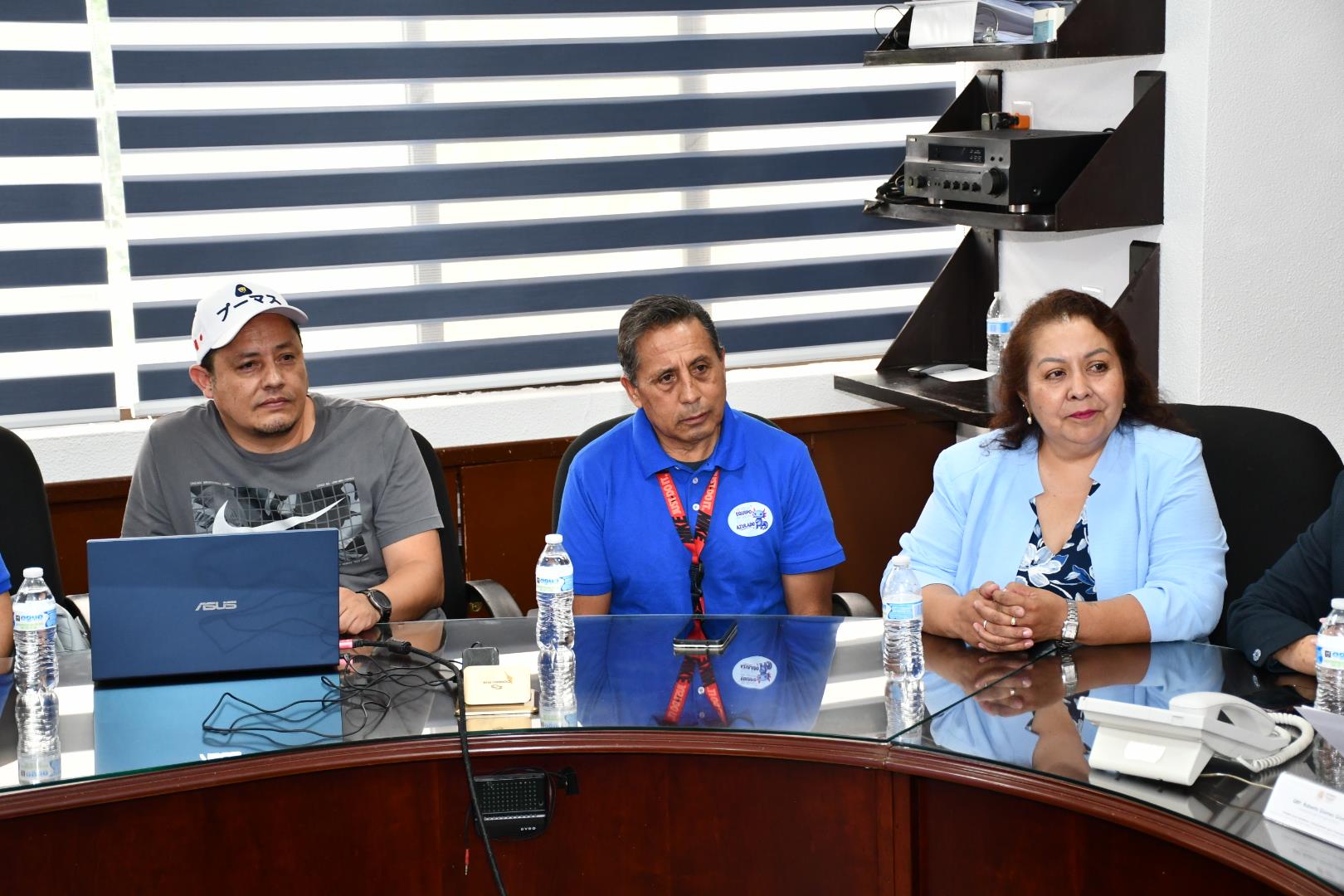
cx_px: 672
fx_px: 2501
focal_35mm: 67
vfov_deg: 20.3
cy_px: 448
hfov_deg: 30.1
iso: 1100
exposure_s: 1/60
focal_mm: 45
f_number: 4.5
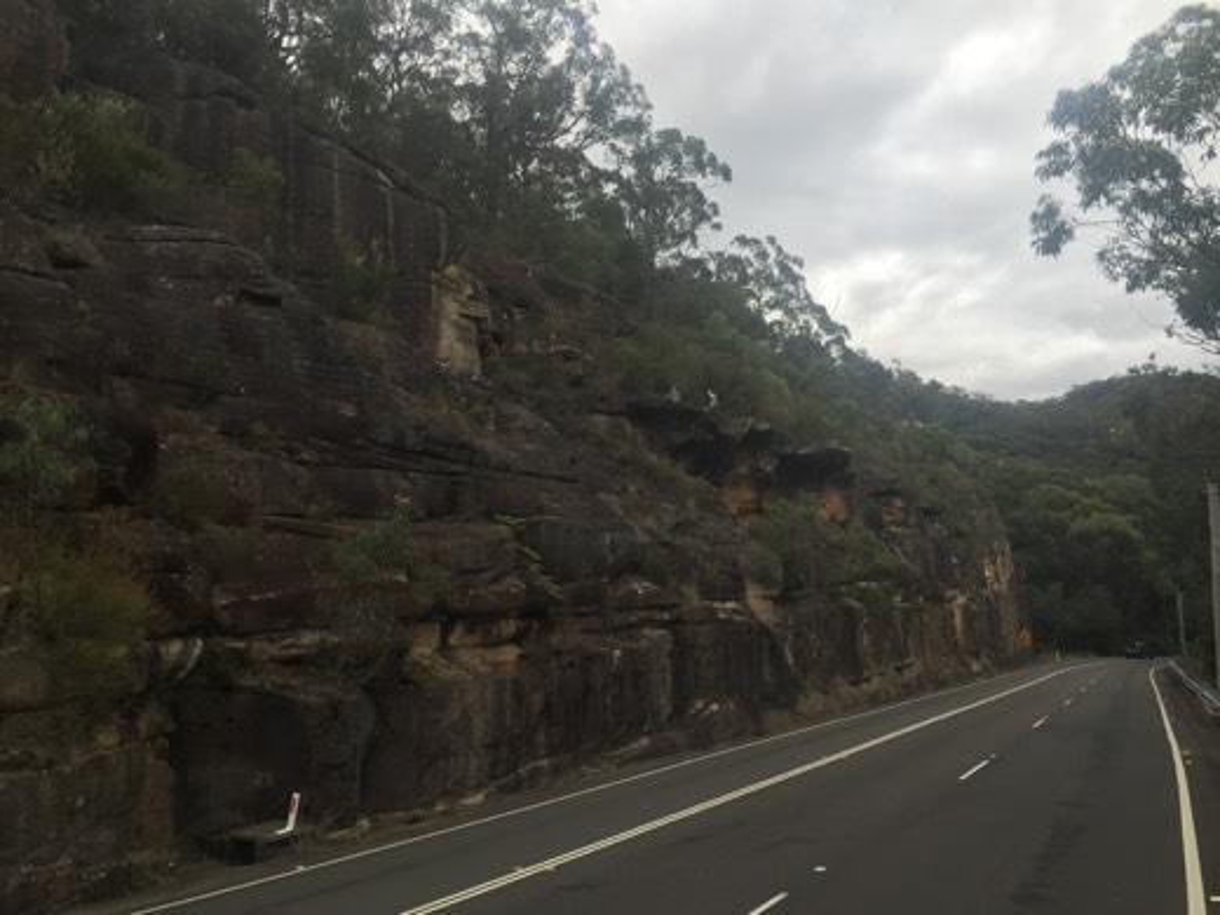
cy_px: 458
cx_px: 610
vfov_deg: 48.2
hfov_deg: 61.7
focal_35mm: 29
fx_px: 1022
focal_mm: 4.15
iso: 32
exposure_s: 1/286
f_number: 2.2
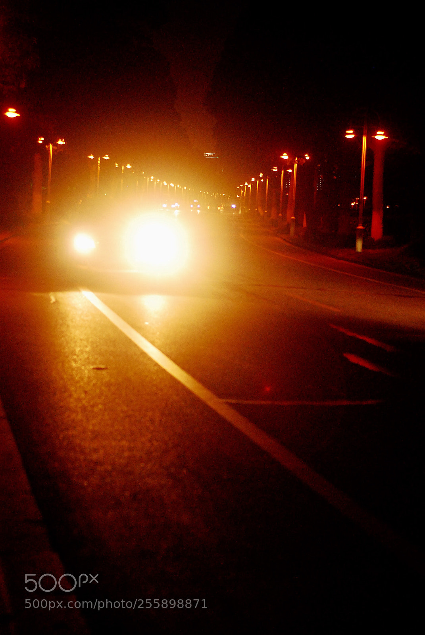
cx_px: 212
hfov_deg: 18.2
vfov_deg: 27.0
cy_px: 318
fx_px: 1324
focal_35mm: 75
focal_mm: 50
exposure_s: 1/80
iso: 1250
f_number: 2.8
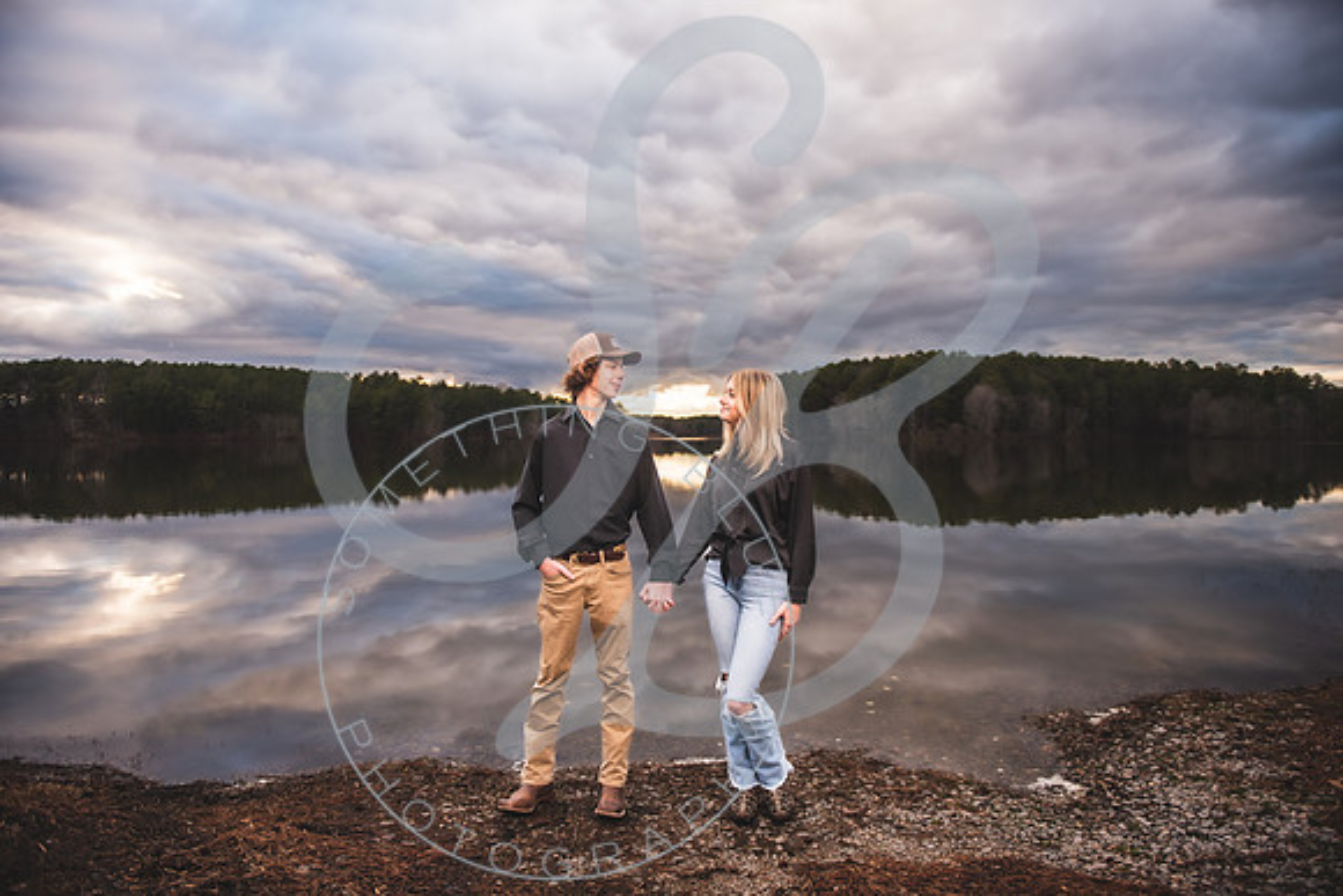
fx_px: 905
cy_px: 448
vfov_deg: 52.7
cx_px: 672
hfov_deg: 73.1
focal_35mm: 24
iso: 100
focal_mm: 24
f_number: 2.8
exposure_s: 1/320
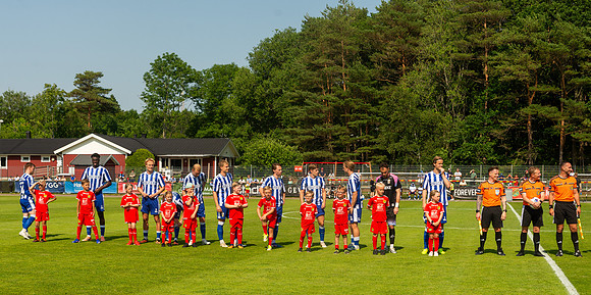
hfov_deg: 37.0
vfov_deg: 18.8
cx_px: 252
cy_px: 223
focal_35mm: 58
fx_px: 882
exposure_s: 1/1000
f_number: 5.6
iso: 220
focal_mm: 46
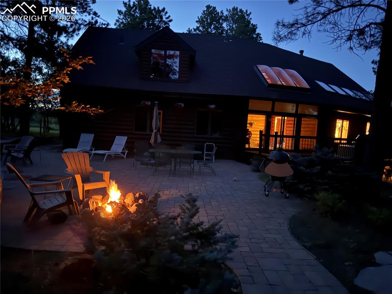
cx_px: 196
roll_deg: -4.2
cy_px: 147
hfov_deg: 71.6
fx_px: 272
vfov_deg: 56.8
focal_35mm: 24
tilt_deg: -3.5
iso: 8000
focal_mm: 6.76
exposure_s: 1/2
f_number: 1.78
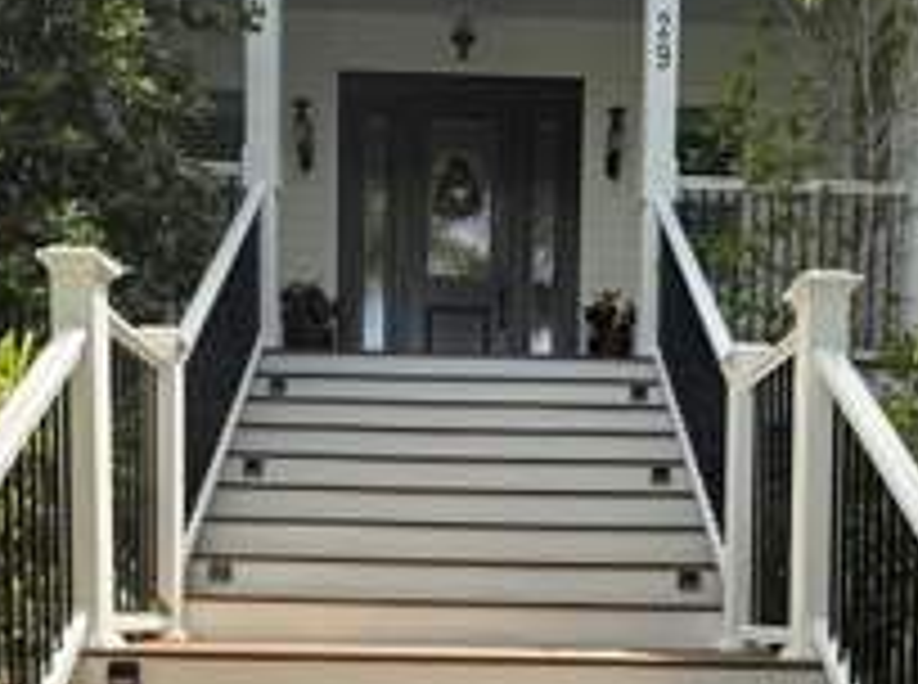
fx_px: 873
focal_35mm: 33
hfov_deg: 55.4
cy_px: 376
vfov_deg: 42.7
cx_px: 504
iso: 64
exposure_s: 1/531
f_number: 2.2
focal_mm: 2.22
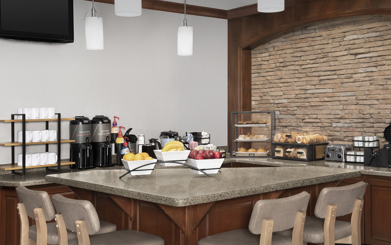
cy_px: 141
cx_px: 228
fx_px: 533
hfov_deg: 40.2
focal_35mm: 50
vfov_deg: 25.8
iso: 50
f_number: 11
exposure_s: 2
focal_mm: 40
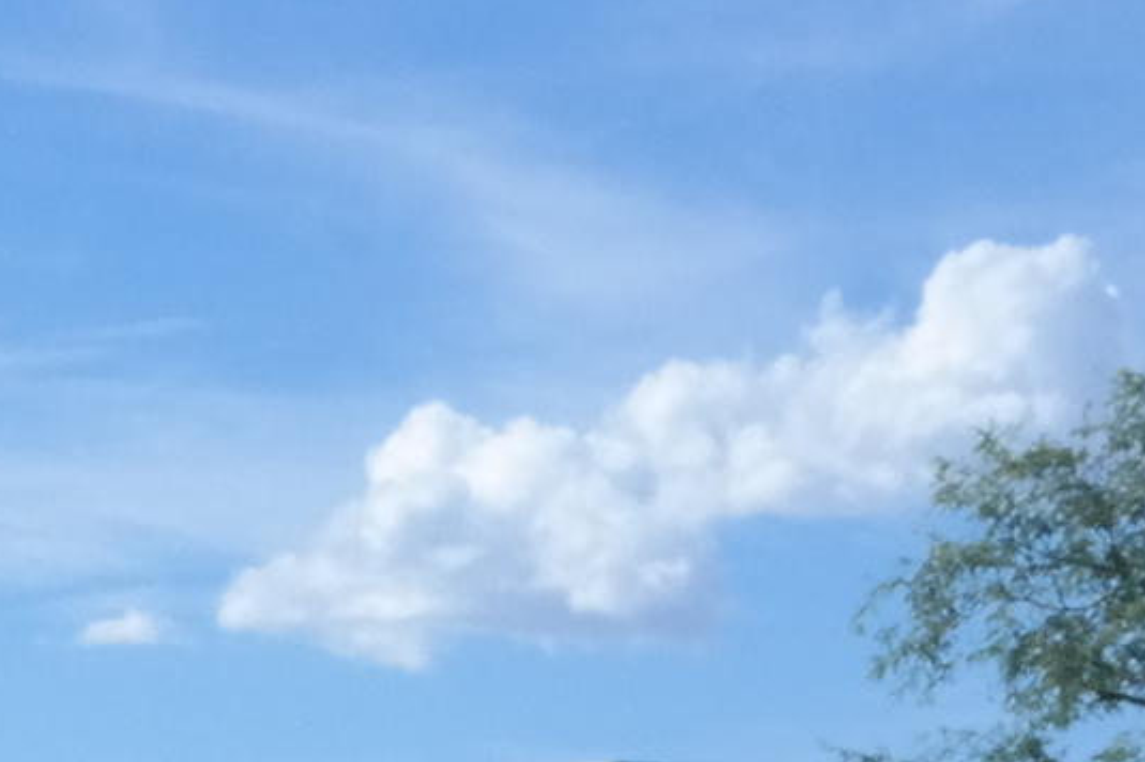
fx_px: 6421
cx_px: -1083
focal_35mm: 202
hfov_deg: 9.6
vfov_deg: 6.4
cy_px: 1946
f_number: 22
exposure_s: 1/180
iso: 400
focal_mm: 24
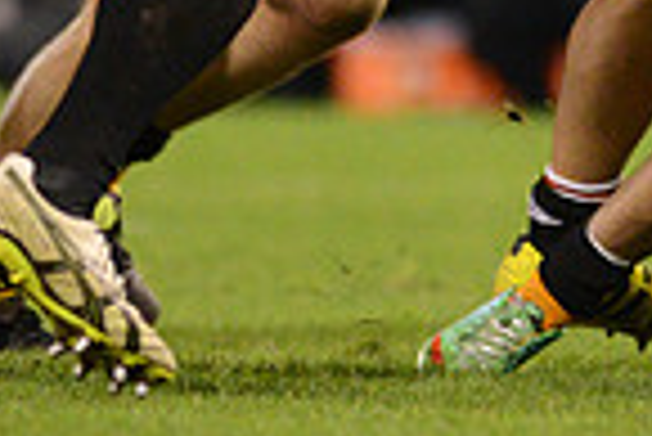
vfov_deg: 1.2
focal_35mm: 1196
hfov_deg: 1.7
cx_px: 607
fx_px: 21682
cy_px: -371
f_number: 2.8
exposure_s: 1/1250
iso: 4500
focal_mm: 300
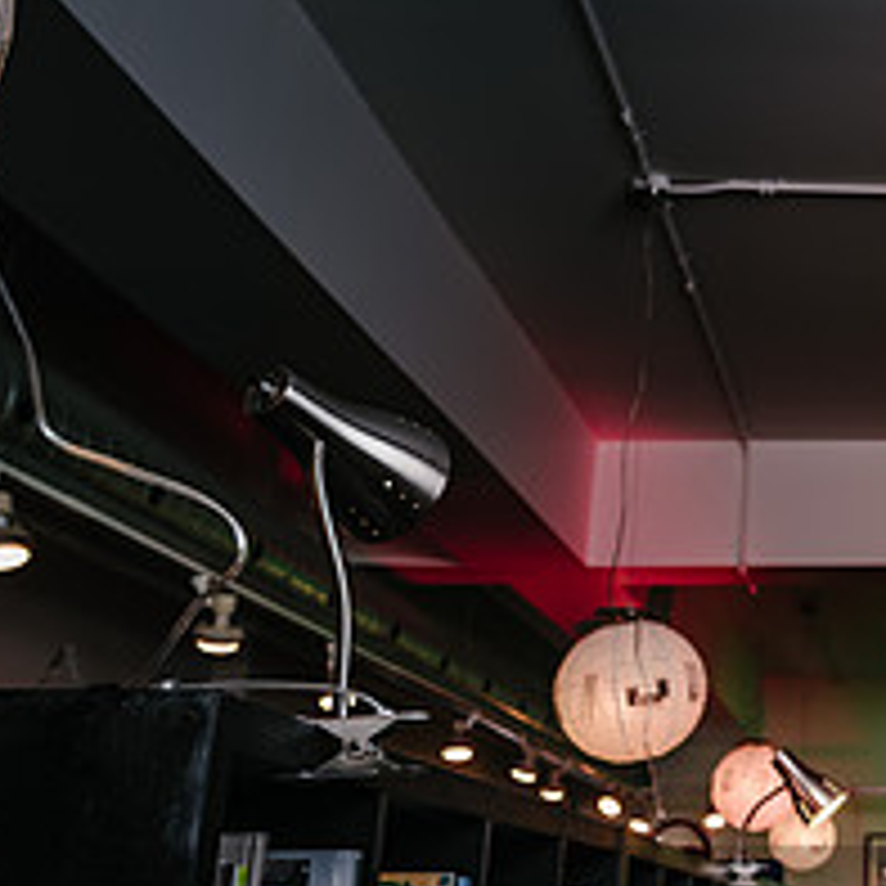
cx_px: 1062
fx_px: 1766
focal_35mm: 61
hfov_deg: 25.3
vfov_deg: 28.1
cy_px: 401
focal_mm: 24
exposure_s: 1/80
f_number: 4.5
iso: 64
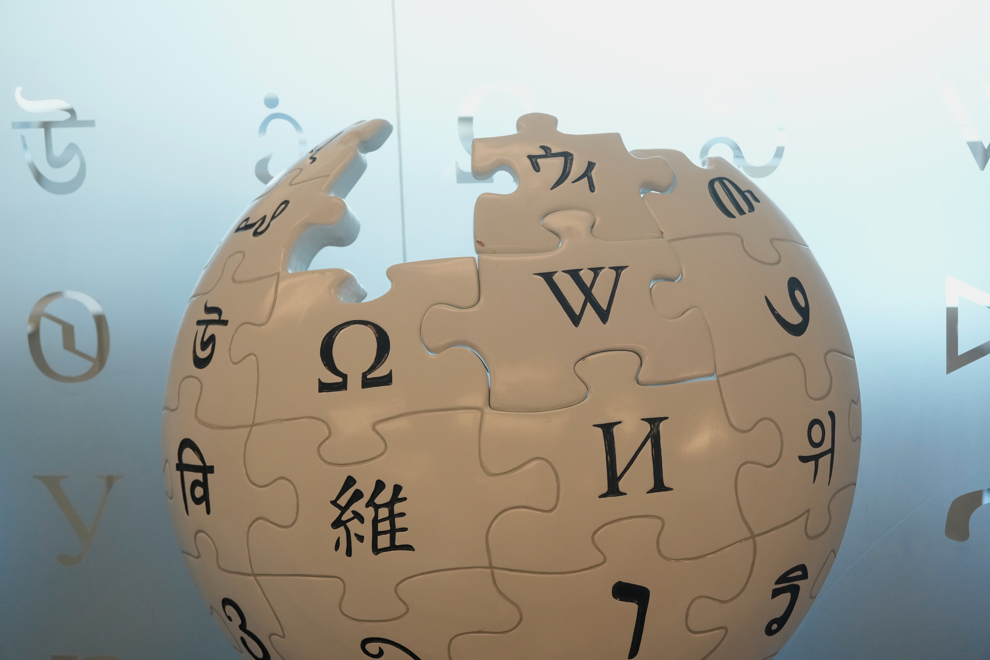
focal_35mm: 80
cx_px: 495
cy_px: 330
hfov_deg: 25.4
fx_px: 2200
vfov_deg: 17.1
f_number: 2.8
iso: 2000
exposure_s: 1/800
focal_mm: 80
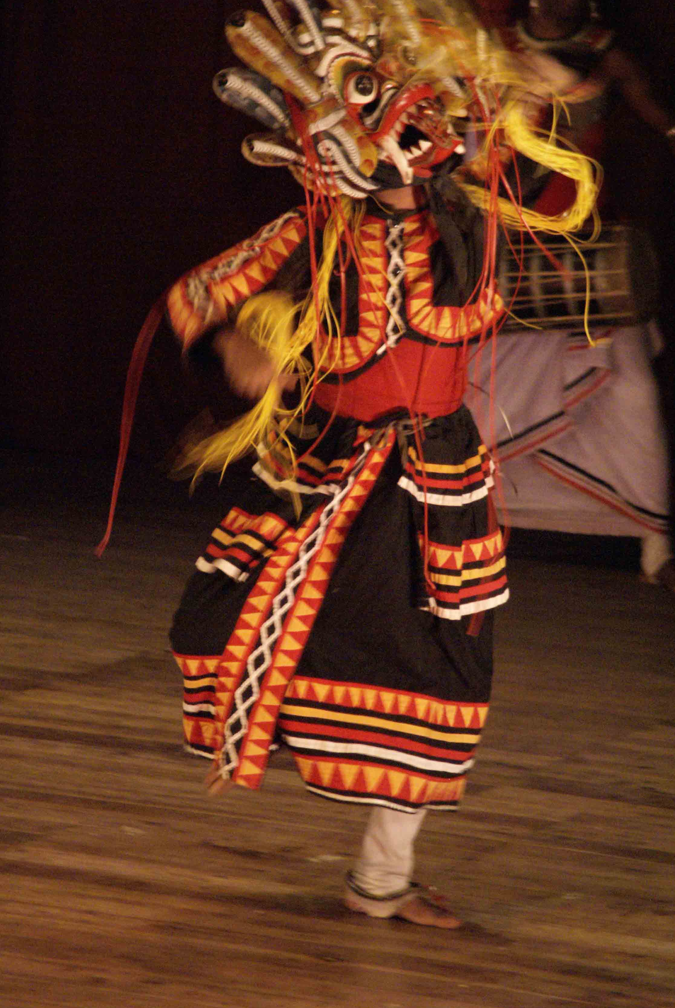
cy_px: 459
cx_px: 354
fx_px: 6606
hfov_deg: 5.8
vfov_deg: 8.7
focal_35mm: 236
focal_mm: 135
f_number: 5.6
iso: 1600
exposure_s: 1/50
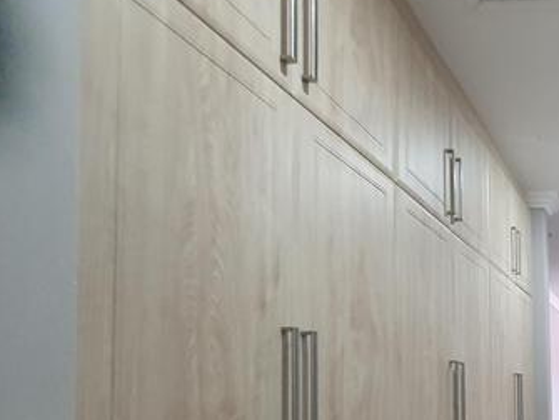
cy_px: 368
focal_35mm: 31
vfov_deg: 42.2
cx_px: 651
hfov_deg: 42.0
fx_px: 501
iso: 400
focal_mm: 1.8
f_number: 2.2
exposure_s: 1/33
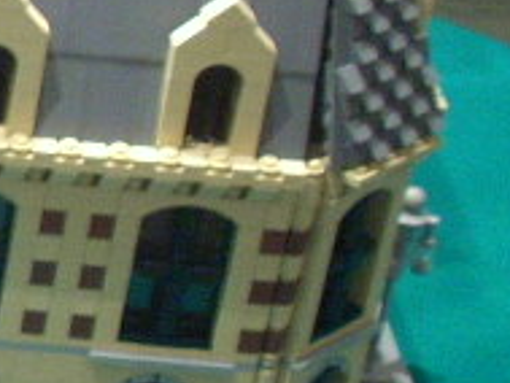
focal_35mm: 200
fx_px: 2948
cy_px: 113
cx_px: -734
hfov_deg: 8.9
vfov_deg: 7.4
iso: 208
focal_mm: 6.2
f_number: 2.8
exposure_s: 1/4
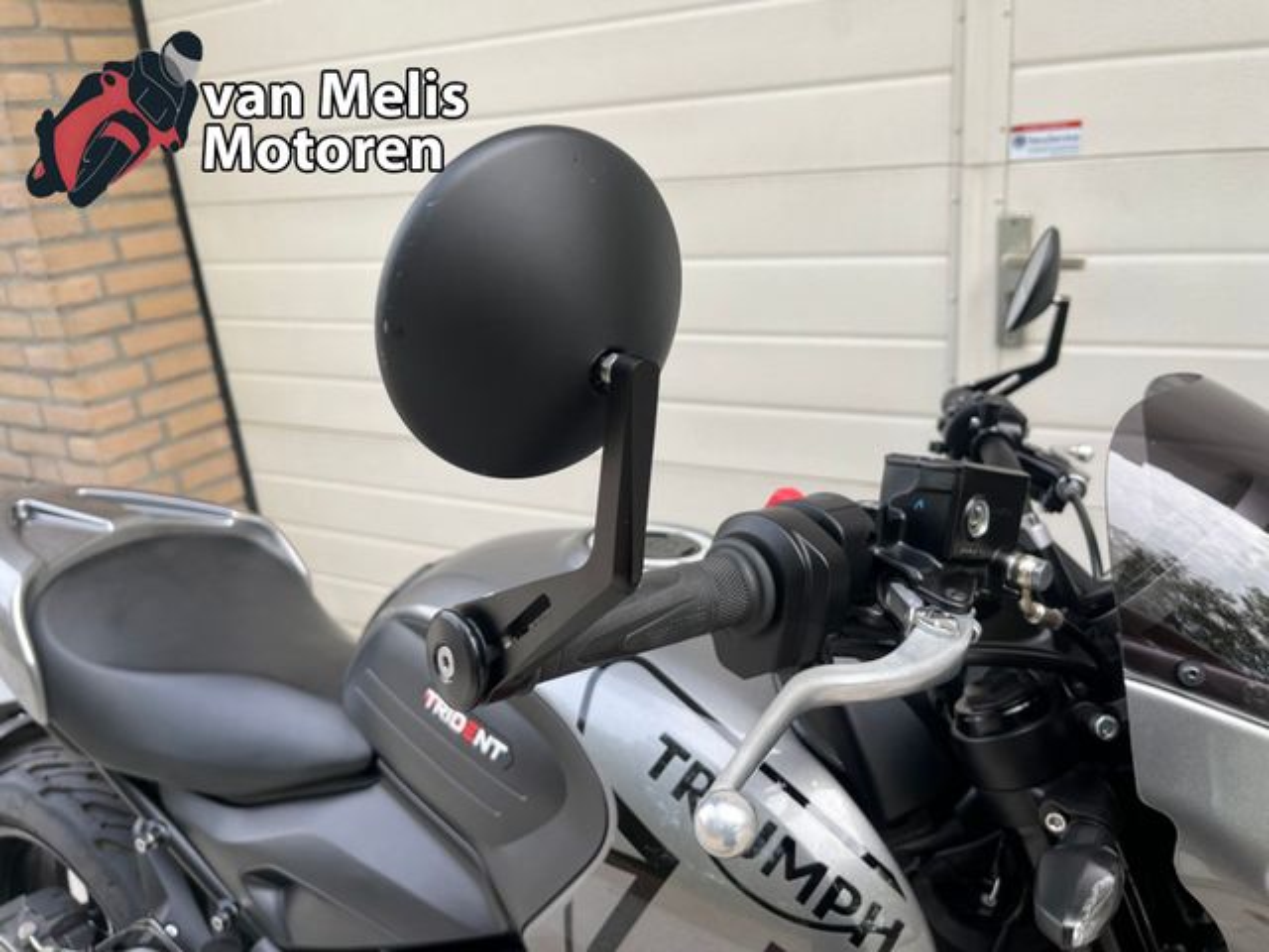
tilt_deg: -20.5
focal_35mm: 26
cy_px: 476
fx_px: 953
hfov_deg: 67.3
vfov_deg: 53.1
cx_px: 634
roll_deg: +4.5
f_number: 1.6
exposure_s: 1/642
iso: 50
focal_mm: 5.1
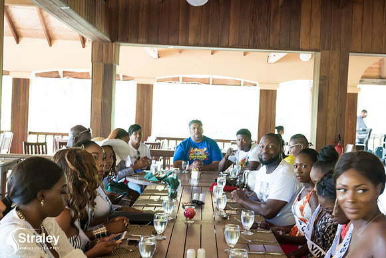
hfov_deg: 35.6
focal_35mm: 56
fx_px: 601
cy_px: 129
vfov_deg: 24.2
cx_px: 193
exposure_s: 1/25
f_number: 8
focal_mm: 56
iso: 1000
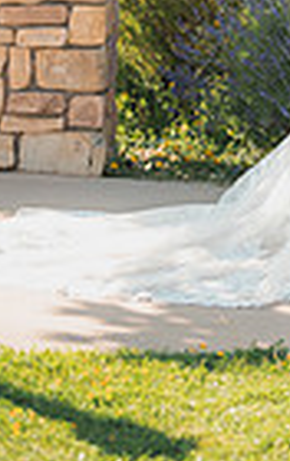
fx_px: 2657
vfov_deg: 9.8
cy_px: -84
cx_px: 639
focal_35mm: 211
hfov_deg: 6.0
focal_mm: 50
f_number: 1.2
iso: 50
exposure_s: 1/1600
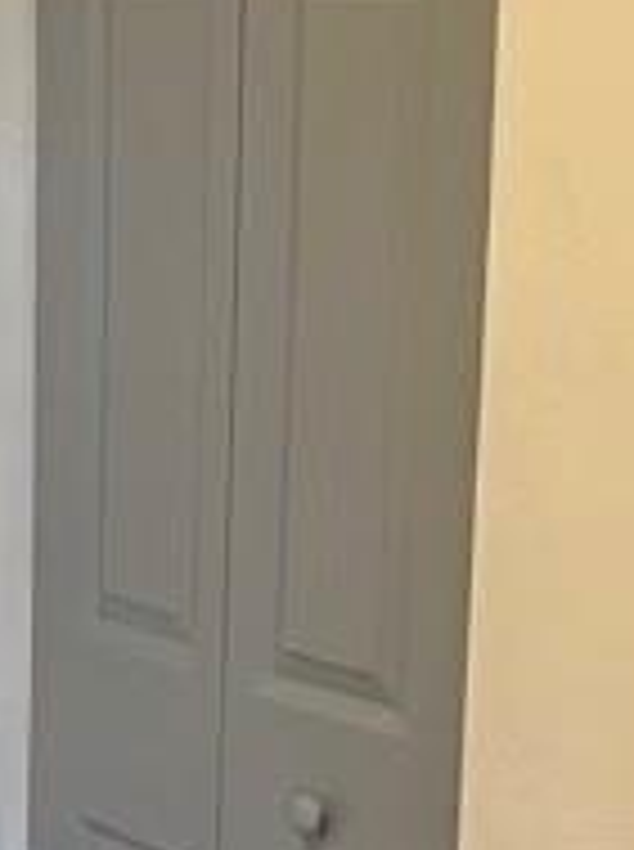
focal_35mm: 139
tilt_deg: -16.2
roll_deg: +0.9
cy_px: 985
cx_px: -328
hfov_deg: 10.3
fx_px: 3406
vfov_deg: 13.9
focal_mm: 5.1
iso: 125
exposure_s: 1/60
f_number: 1.6
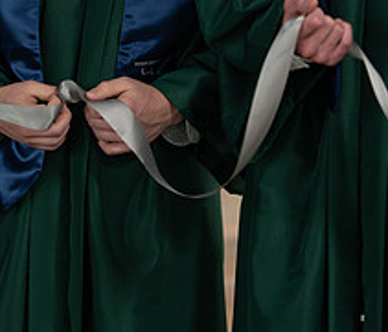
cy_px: -99
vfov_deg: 10.1
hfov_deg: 11.9
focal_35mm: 157
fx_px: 1855
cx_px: 108
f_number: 1.2
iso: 800
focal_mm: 50
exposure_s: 1/320
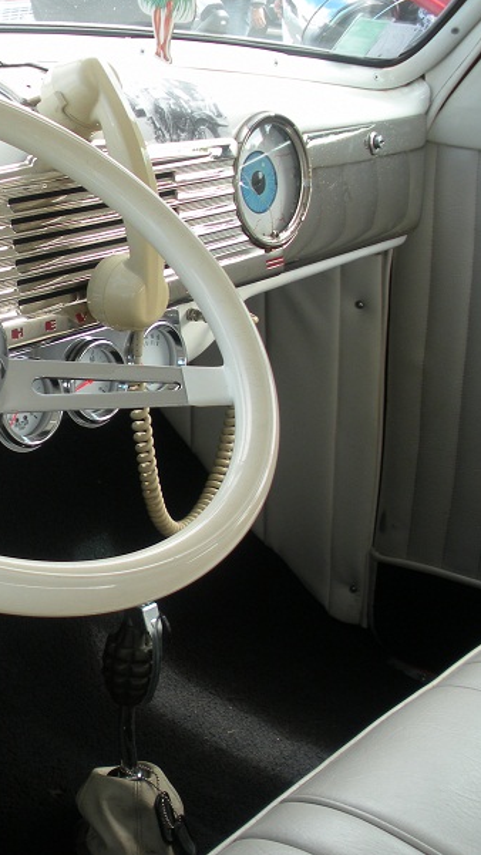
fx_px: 1179
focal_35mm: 52
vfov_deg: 39.9
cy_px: 425
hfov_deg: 22.0
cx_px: -24
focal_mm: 6.3
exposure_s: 1/99.5
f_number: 3.5
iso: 64
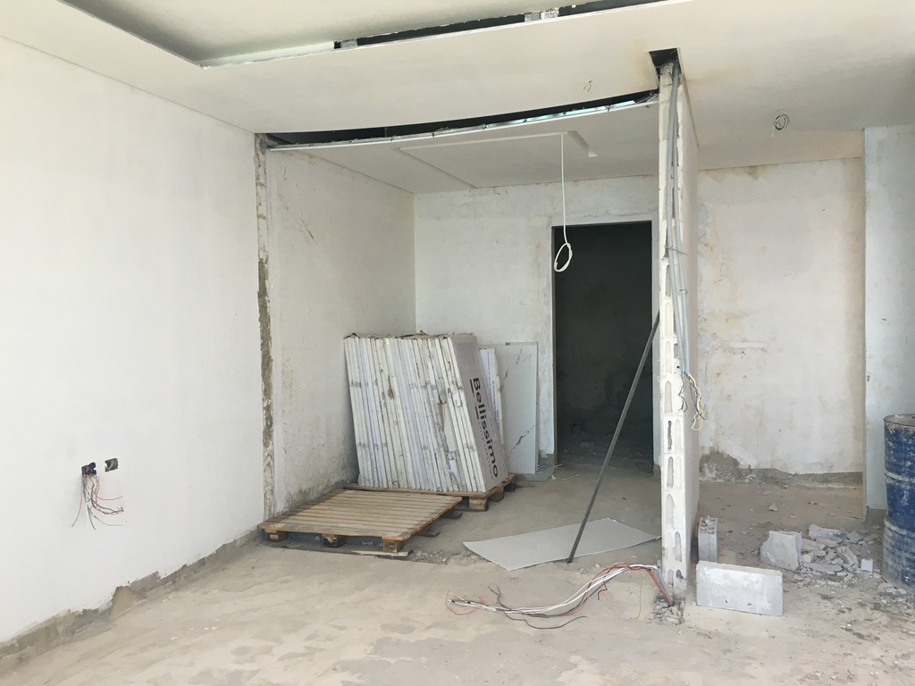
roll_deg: +0.9
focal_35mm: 29
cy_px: 343
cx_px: 458
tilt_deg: -1.7
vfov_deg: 48.2
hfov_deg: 61.7
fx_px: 767
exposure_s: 1/33
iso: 32
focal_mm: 4.15
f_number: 2.2
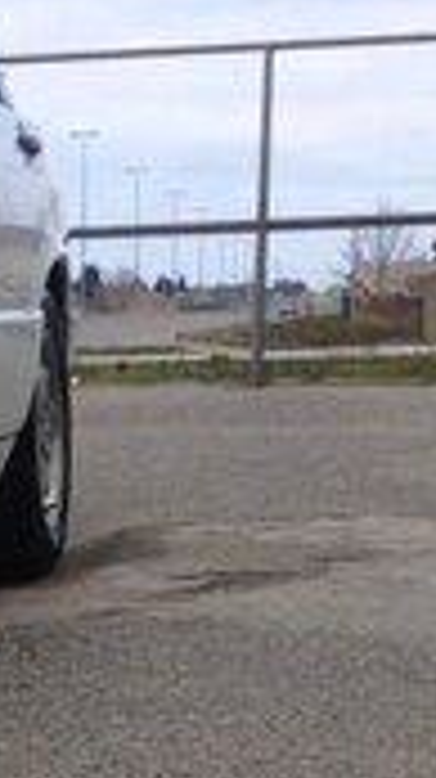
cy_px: 913
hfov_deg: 11.6
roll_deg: +0.3
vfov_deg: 19.6
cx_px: -49
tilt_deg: -14.4
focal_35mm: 103
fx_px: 2122
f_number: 2.4
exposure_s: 1/951
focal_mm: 4.12
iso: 50
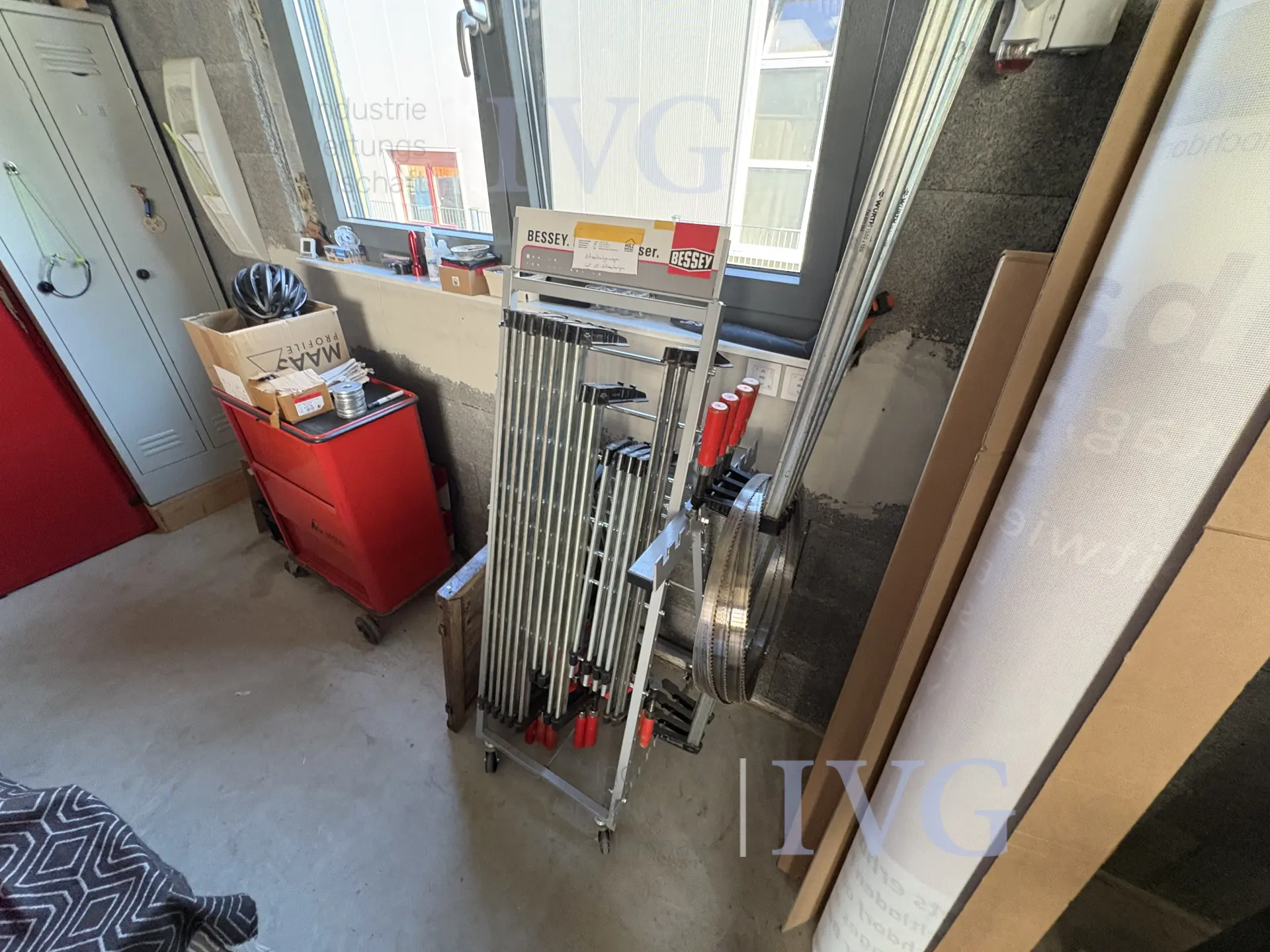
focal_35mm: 14
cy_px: 476
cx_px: 635
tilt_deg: -33.1
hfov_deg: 102.1
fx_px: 514
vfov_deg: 85.7
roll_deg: -1.3
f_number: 2.2
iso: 400
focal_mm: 2.22
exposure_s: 1/60
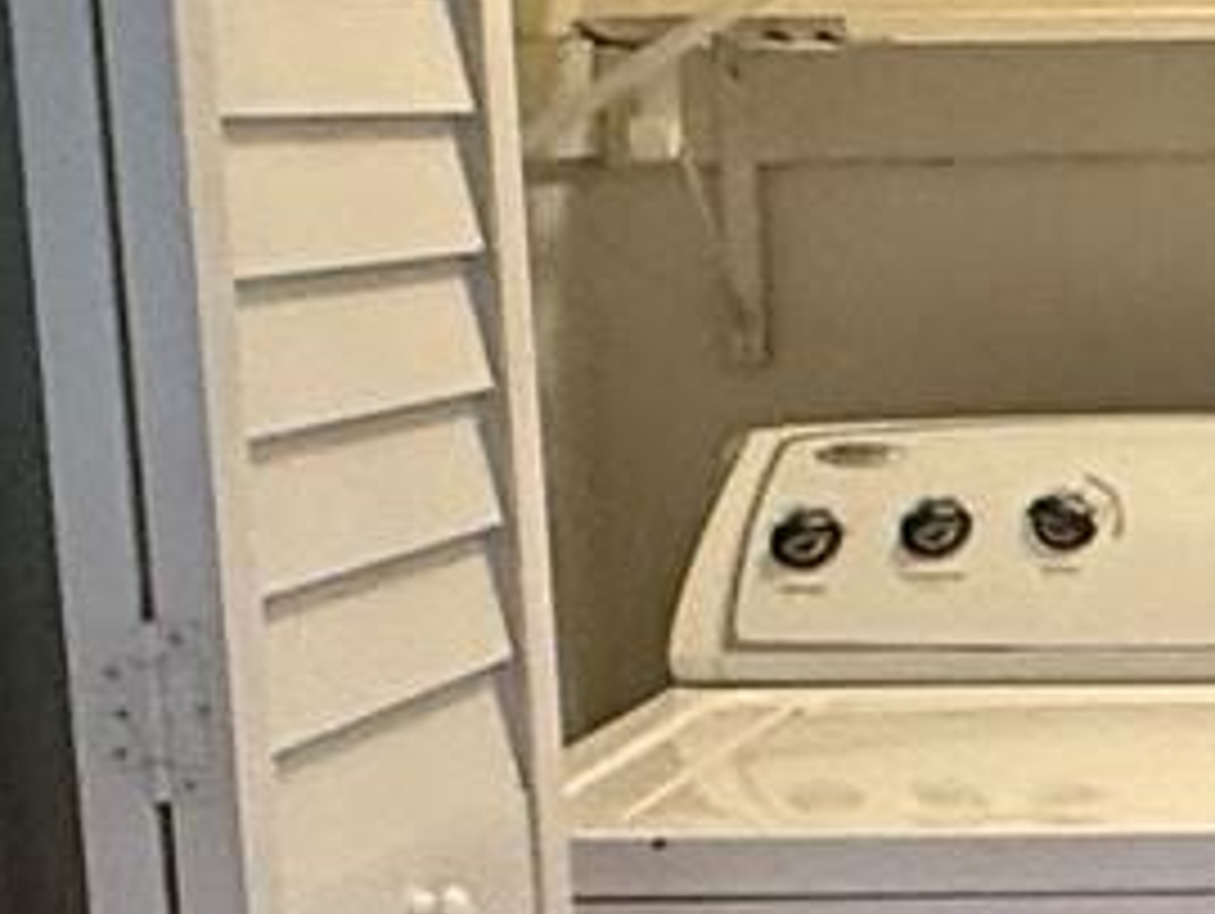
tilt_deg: -8.6
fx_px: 3724
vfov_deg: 14.0
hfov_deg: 16.3
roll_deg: +1.1
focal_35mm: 106
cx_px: 1998
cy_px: 639
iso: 400
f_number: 2.2
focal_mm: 2.22
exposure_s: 1/60
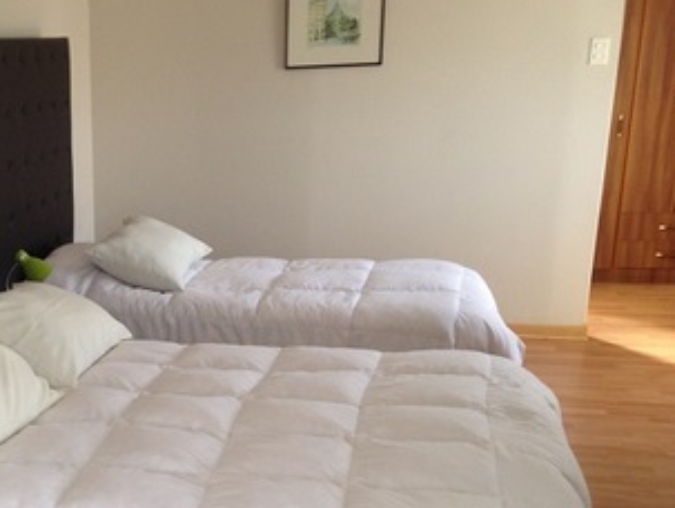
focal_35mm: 58
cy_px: 383
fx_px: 1132
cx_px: 88
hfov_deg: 31.8
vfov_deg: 25.0
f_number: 2.4
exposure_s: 1/20
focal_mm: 4.12
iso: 64
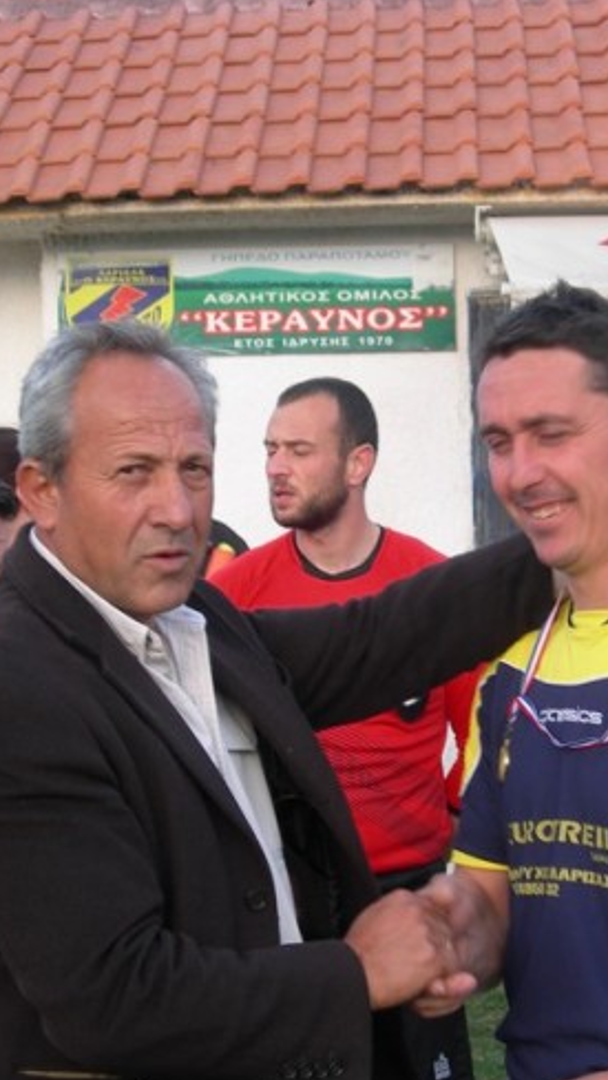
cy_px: 543
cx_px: 422
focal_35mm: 106
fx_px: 3034
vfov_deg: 20.2
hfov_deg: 11.4
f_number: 3.7
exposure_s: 1/60
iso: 50
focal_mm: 14.9
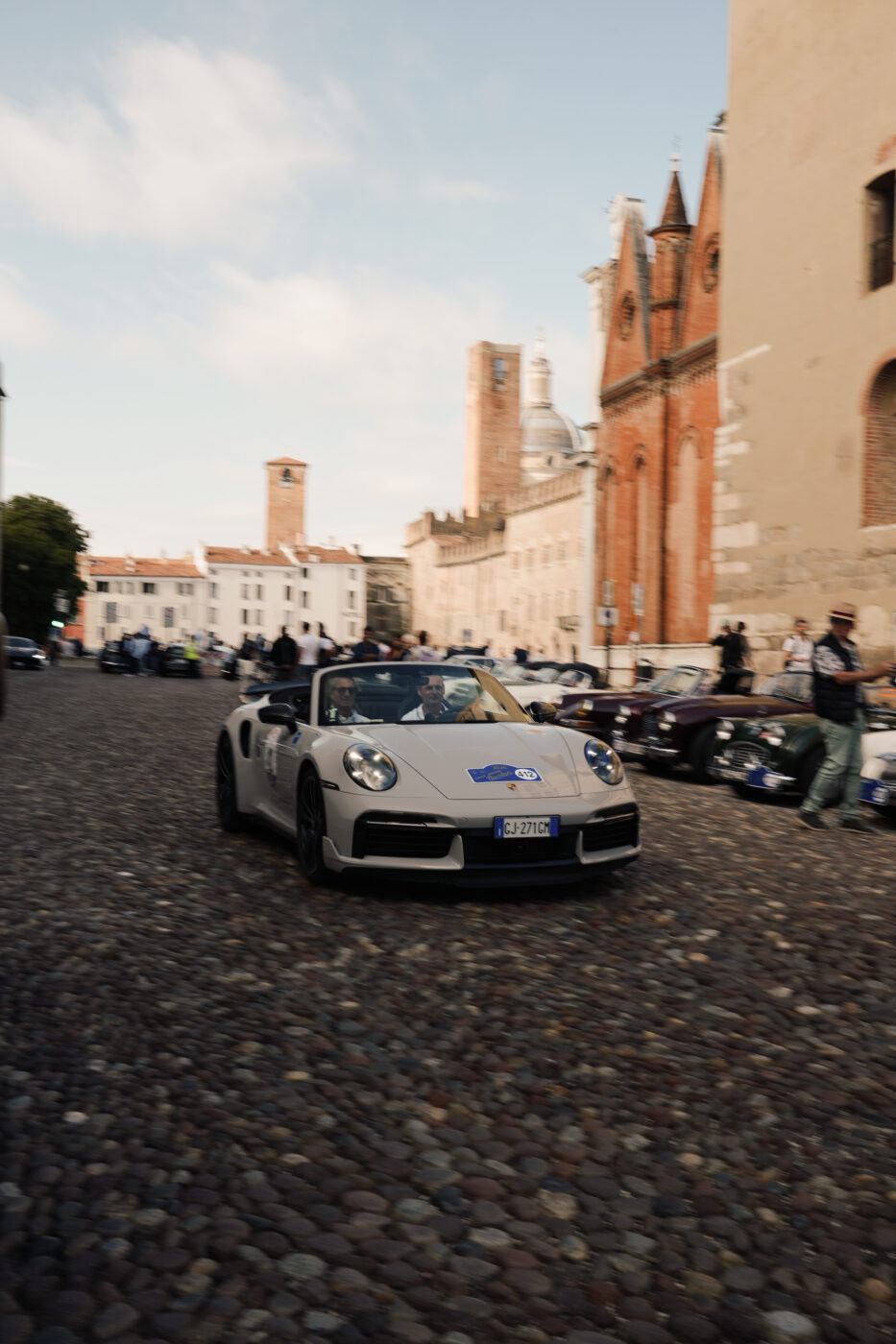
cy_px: 672
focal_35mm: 38
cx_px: 448
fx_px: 1419
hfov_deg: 35.0
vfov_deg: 50.7
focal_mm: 38
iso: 100
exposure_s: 1/40
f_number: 9
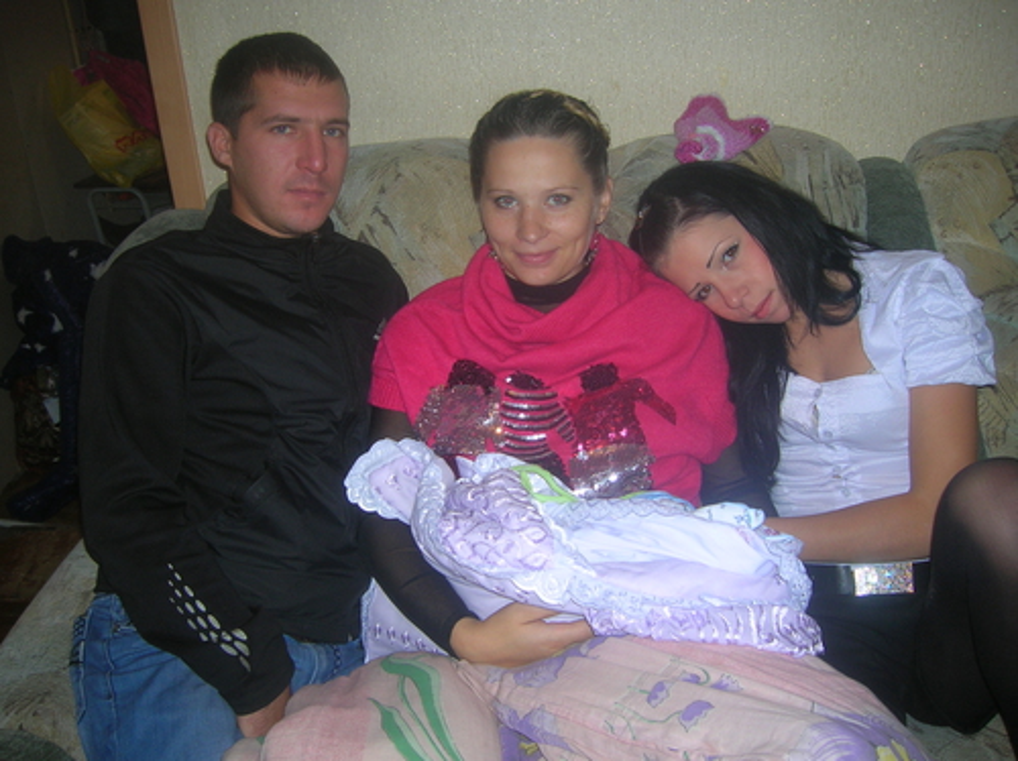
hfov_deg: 54.0
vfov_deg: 41.7
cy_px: 380
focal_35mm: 34
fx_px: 999
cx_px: 509
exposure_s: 1/60.1
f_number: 2.9
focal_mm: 5.7
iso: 50
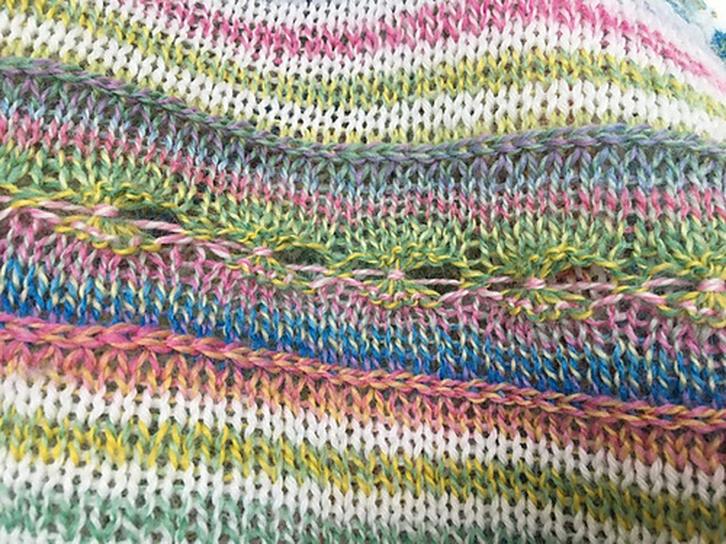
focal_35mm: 29
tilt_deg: +11.9
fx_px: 608
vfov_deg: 48.2
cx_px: 363
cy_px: 272
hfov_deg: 61.7
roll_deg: +18.6
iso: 50
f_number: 2.2
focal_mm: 4.15
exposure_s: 1/33
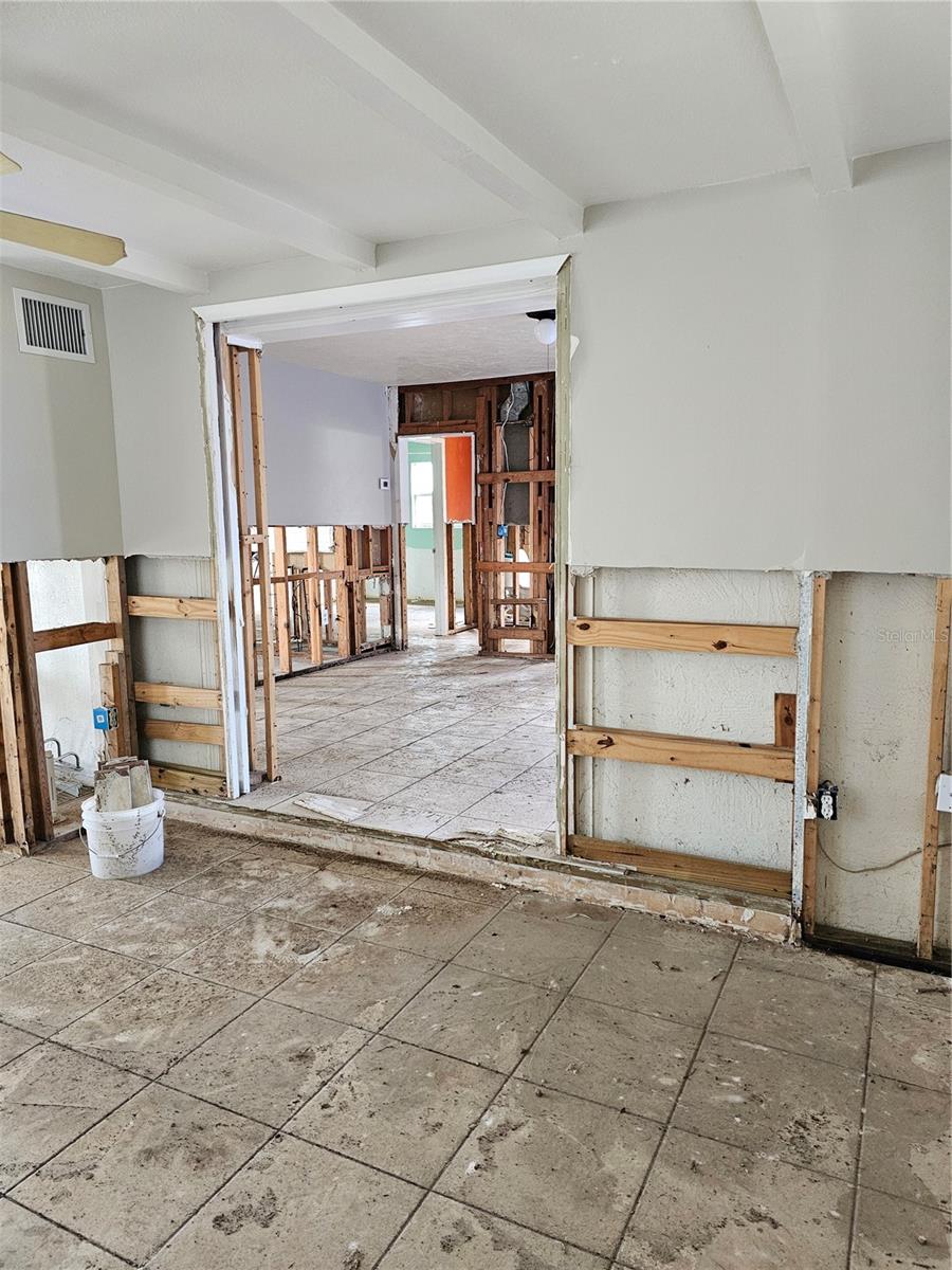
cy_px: 635
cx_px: 476
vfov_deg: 73.9
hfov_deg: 58.9
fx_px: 843
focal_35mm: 23
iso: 800
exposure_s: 1/120
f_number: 1.7
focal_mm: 6.3
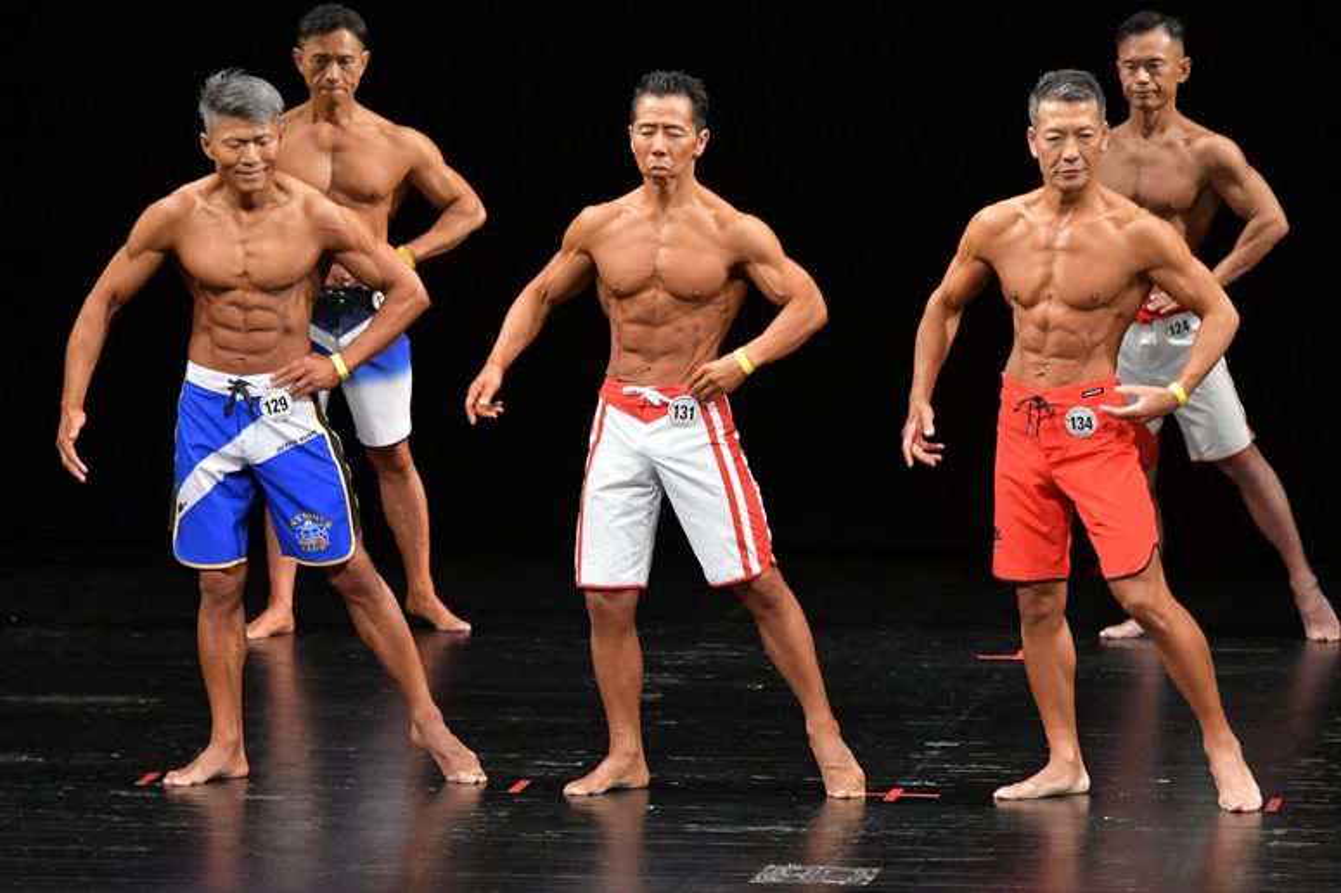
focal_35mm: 270
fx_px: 10053
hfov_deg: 7.6
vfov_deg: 5.1
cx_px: 670
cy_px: 446
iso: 3200
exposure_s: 1/400
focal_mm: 180
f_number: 5.6
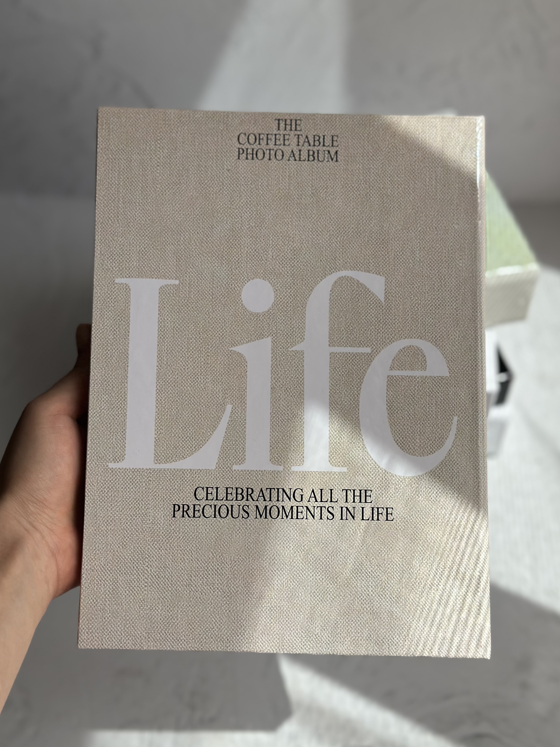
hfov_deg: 29.7
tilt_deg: -47.8
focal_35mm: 49
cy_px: 370
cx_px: 277
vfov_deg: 38.9
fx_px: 1057
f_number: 1.78
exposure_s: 1/2732
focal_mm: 6.86
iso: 100
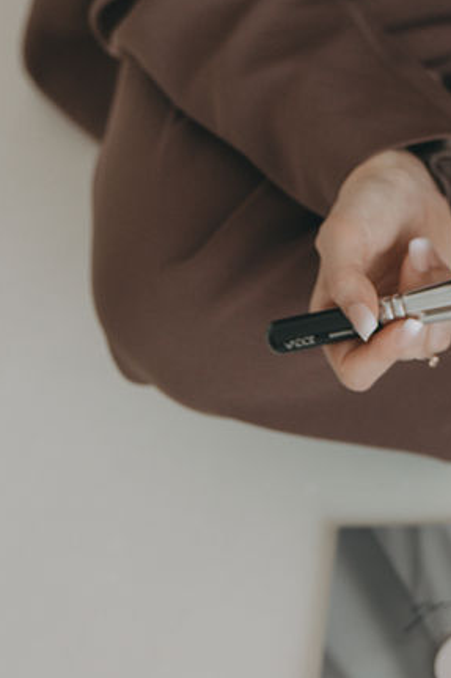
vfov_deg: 11.2
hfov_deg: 7.5
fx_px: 3423
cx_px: 455
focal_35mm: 182
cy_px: 42
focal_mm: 49
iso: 800
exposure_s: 1/320
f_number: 2.2
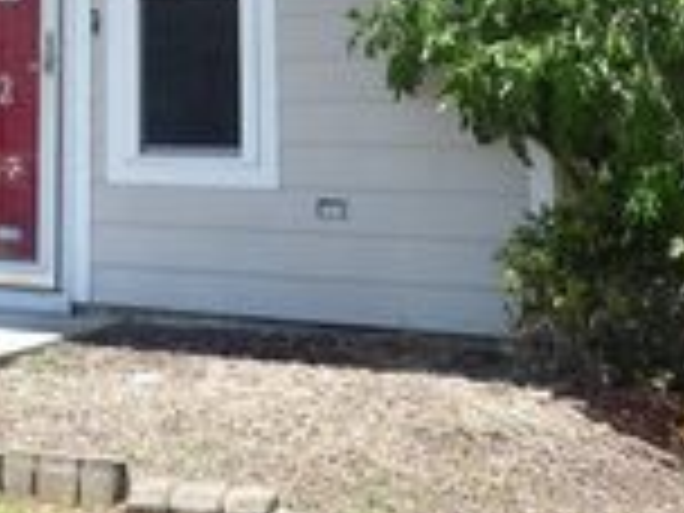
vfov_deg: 17.1
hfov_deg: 24.1
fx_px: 1561
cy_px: -227
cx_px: 76
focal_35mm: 79
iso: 100
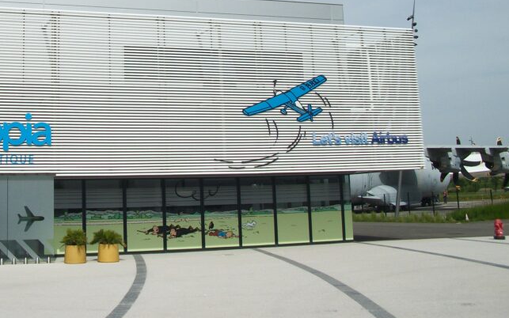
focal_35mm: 54
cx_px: 127
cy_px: 45
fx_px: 749
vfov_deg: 23.5
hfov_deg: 36.6
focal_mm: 5.7
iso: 80
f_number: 8.8
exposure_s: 1/320
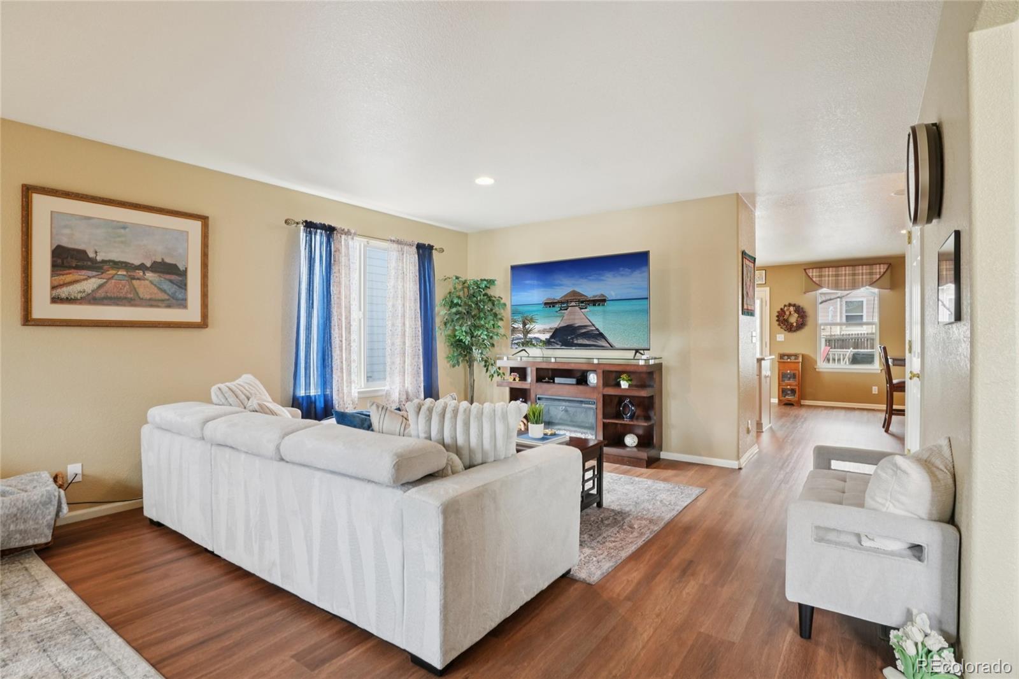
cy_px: 340
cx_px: 510
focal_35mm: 16
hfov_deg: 95.0
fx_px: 467
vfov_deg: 72.0
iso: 400
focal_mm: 11
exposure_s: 1/15
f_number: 8
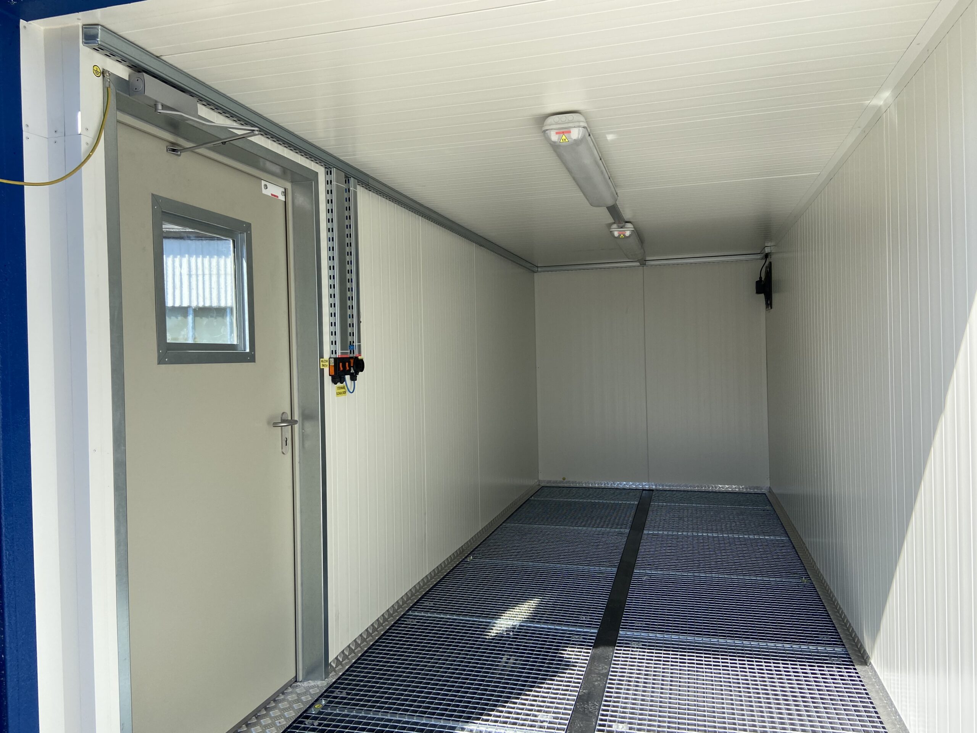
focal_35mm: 26
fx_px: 734
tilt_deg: +1.4
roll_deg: +0.5
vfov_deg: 53.1
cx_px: 488
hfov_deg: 67.3
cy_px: 366
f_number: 1.8
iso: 32
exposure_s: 1/884
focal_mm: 4.25
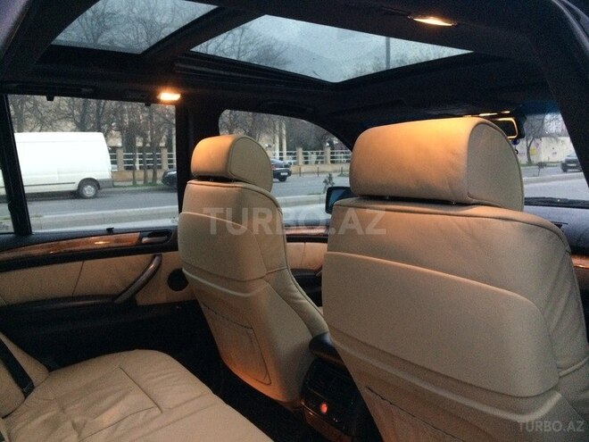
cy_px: 221
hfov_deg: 61.7
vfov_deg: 48.2
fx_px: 493
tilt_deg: -6.8
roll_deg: +1.9
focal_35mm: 29
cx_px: 294
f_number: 2.2
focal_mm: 4.15
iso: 320
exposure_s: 1/17
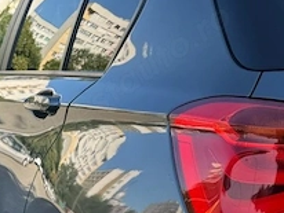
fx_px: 764
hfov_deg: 20.9
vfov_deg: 15.9
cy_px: 109
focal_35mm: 93
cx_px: 208
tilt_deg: -5.9
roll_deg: +1.9
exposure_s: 1/1192
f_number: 1.78
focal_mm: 6.76
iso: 80
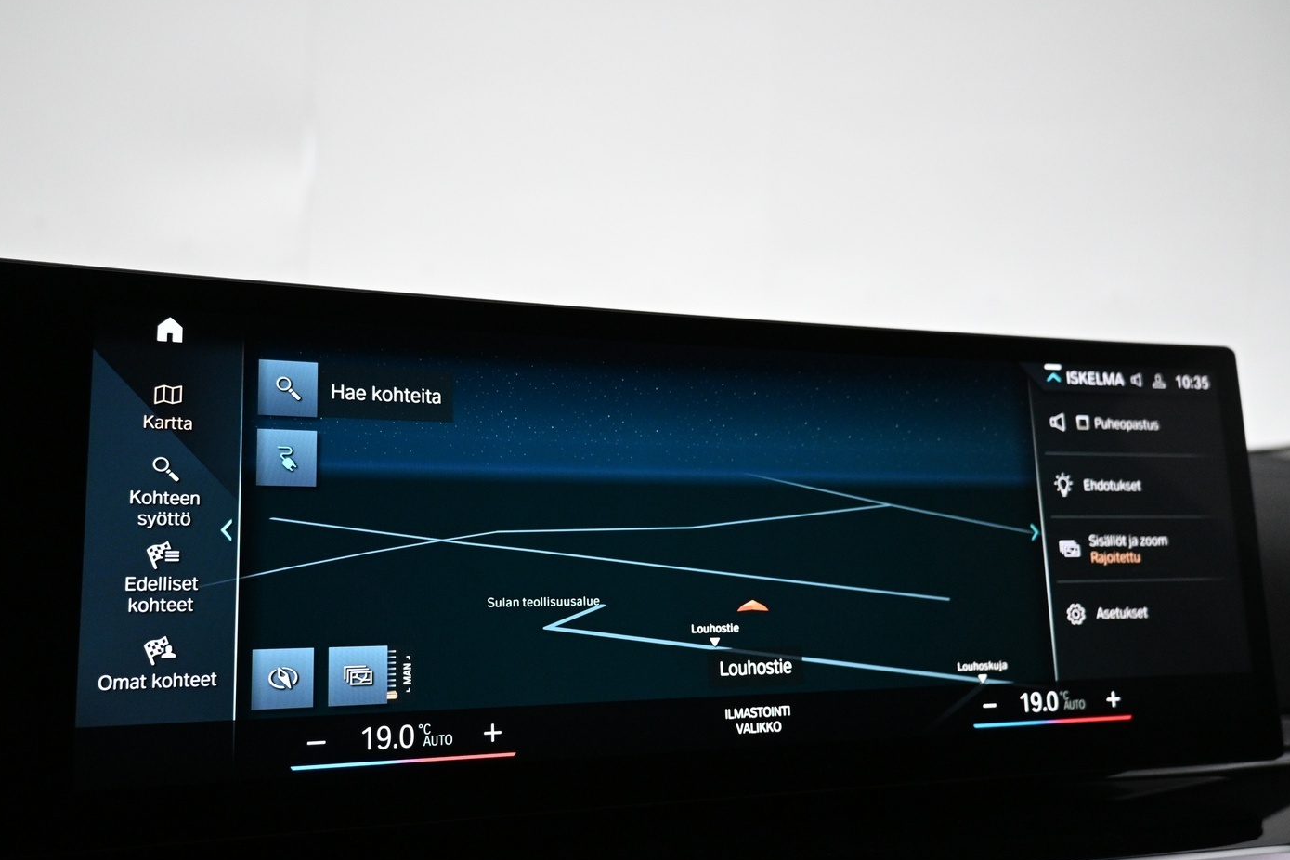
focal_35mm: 28
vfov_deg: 46.3
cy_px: 489
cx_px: 612
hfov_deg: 65.4
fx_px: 1003
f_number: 3.5
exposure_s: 1/100
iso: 1600
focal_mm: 16
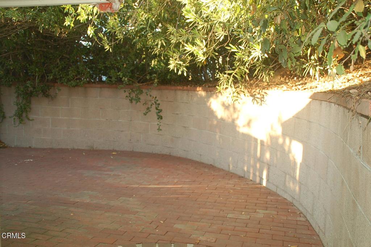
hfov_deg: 51.3
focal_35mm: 38
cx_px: 186
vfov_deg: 35.4
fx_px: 386
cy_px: 124
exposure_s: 1/60
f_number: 4
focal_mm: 25
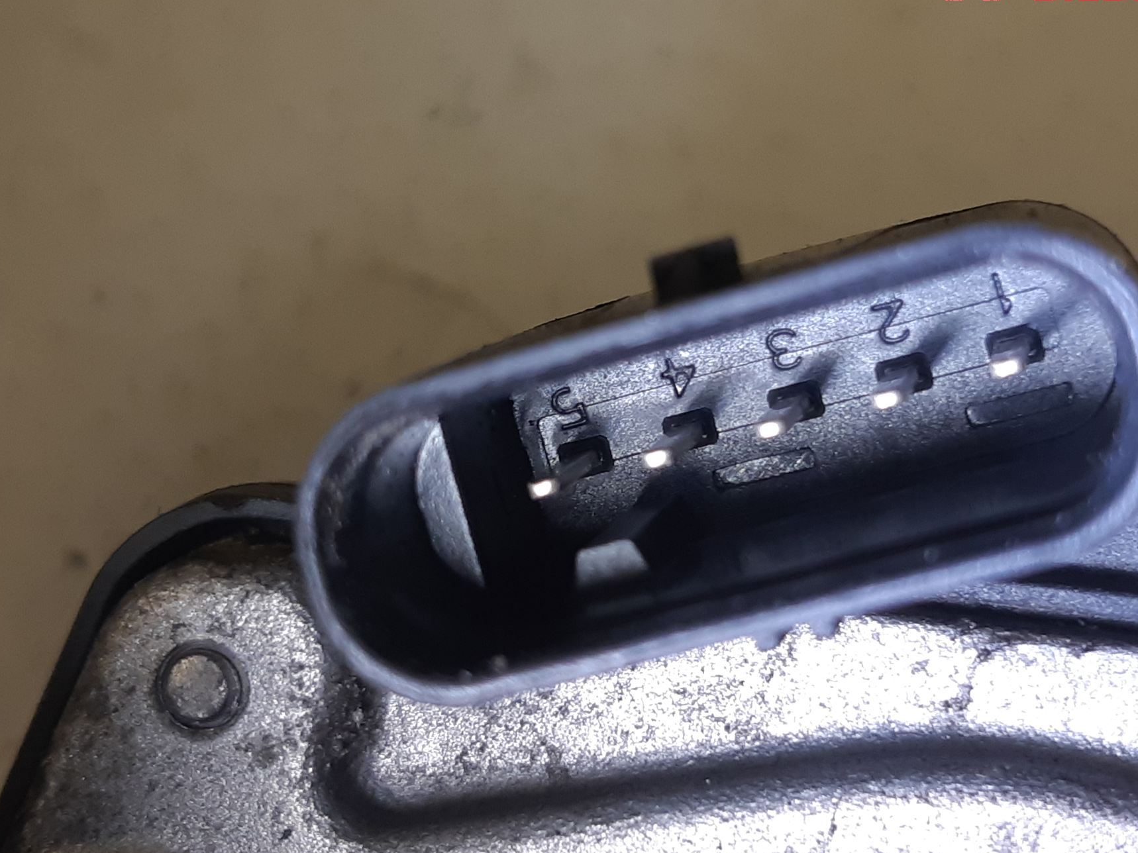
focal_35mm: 31
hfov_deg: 58.0
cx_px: 672
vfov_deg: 45.4
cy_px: 397
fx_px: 1019
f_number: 1.7
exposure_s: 1/50
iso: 80
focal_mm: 3.93
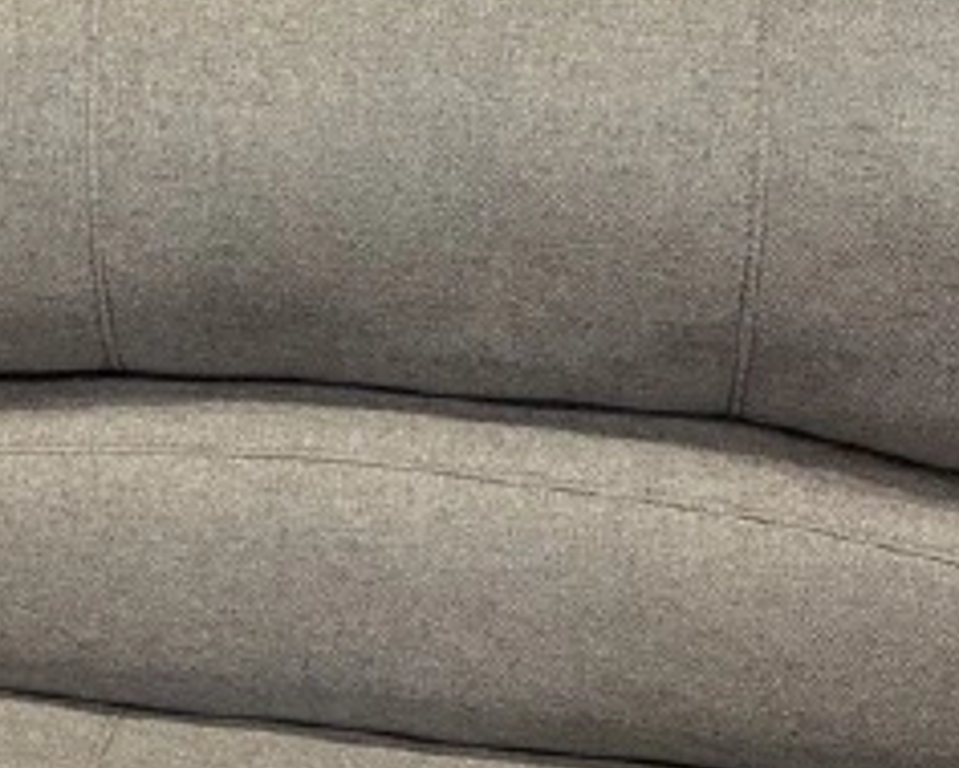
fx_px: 2442
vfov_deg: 17.8
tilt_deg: -27.4
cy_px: 215
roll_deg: +6.6
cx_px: -211
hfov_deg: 20.7
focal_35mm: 86
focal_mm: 5.96
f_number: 1.6
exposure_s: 1/30
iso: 500
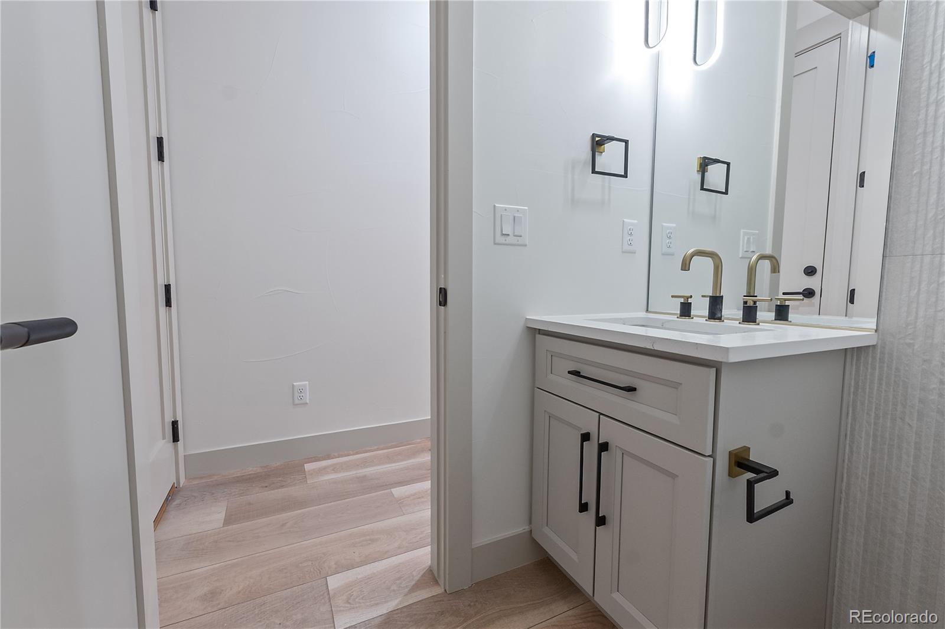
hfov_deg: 100.4
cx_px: 472
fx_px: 394
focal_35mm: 15
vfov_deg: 77.3
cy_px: 314
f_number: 8
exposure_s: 1/8
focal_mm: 10
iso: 500
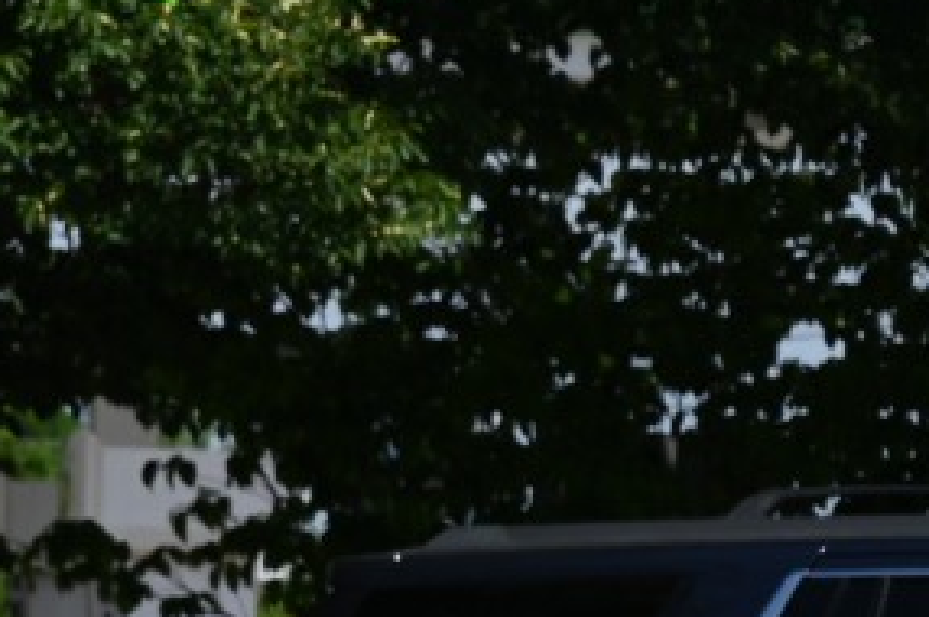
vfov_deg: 3.4
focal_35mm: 397
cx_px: -1523
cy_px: 1263
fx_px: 10233
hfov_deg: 5.0
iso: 100
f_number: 8
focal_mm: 70
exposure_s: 1/500
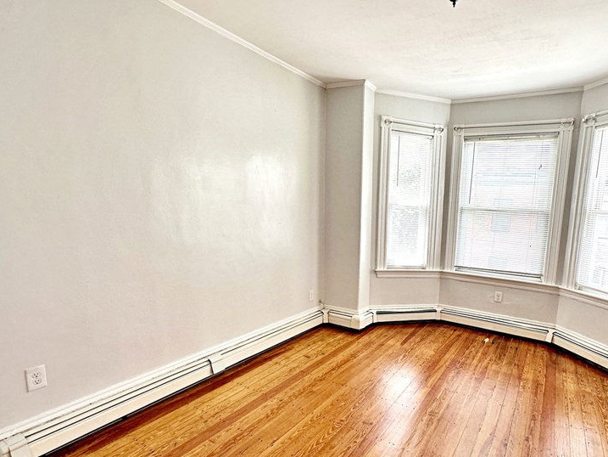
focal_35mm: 20
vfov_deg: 65.6
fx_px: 351
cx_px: 362
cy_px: 263
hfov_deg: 80.9
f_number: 2.2
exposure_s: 1/99
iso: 64
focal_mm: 2.22
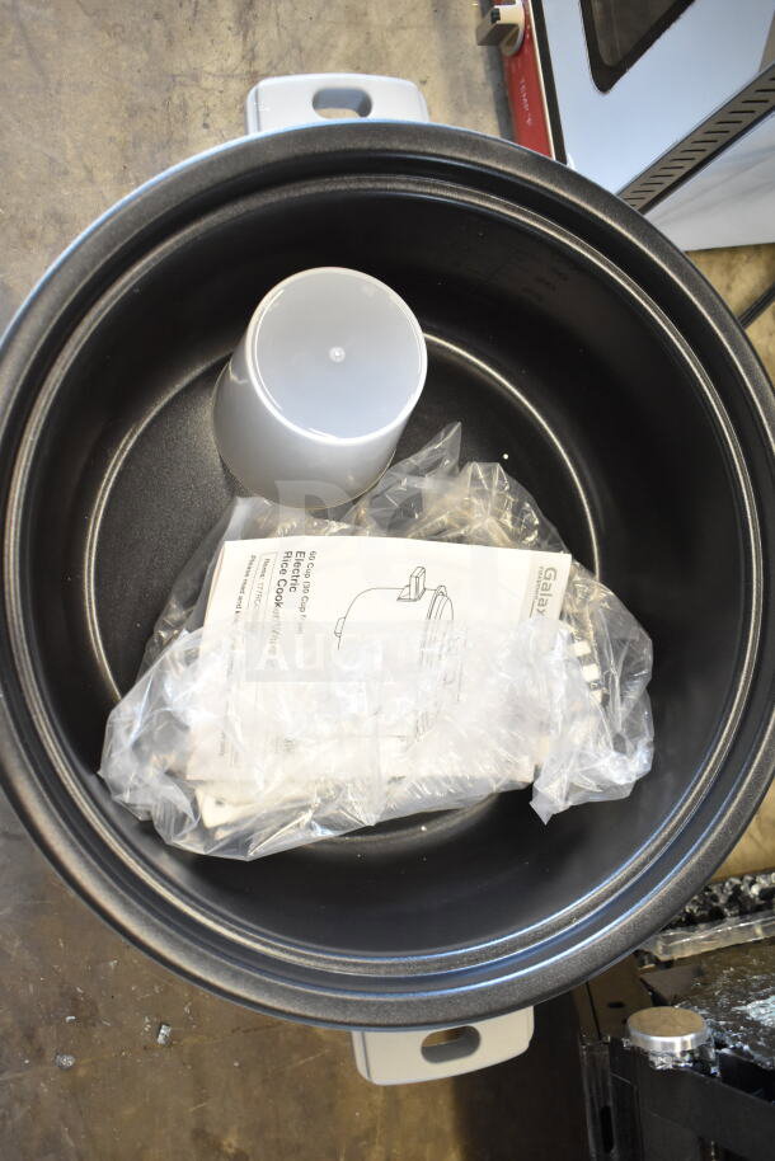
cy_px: 580
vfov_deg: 57.2
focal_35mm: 33
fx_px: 1065
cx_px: 388
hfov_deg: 40.0
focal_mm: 22
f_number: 4
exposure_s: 1/60
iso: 1600
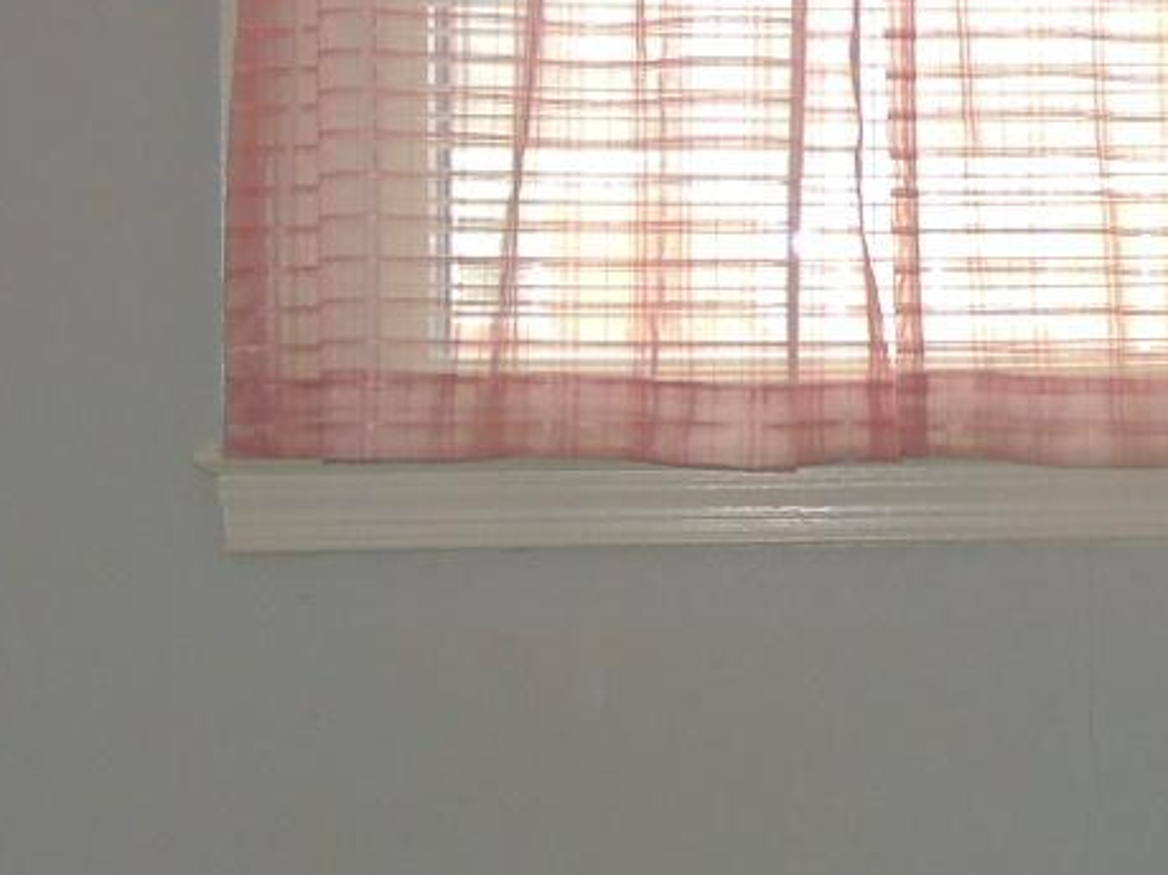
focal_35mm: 115
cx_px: 1435
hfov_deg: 16.4
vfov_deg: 12.9
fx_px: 3879
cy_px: 282
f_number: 3.2
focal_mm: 5.8
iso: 250
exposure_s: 1/50
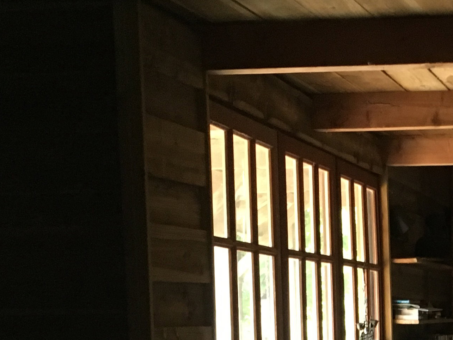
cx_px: 589
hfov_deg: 19.8
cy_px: 419
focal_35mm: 91
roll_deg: +0.4
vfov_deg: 15.6
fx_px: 1191
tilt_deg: -5.3
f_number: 2.2
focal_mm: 4.15
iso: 200
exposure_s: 1/20
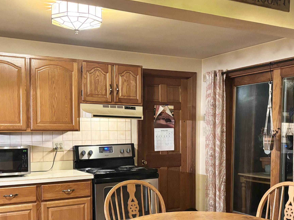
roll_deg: +0.3
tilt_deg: -3.7
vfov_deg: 31.2
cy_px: 148
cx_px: 158
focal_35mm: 46
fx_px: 391
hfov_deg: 41.2
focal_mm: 5.96
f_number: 1.6
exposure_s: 1/40
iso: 640
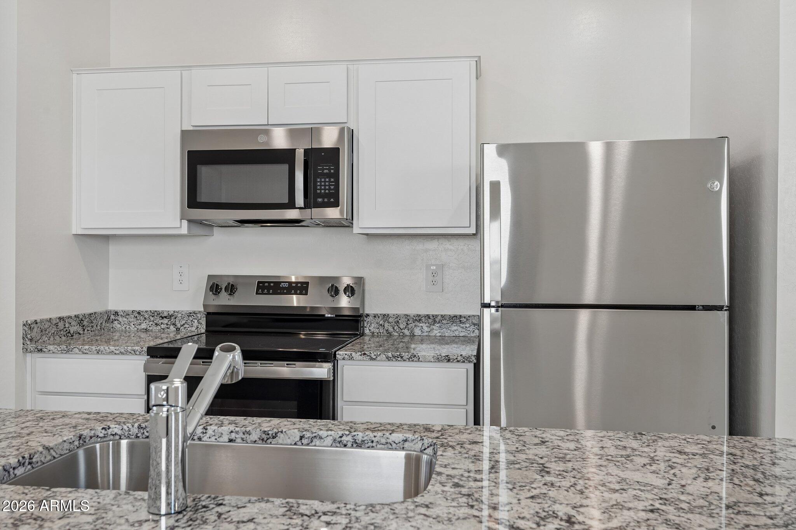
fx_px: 663
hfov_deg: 61.9
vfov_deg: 43.6
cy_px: 265
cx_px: 398
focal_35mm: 30
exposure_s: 1/30
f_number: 8
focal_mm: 30
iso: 400
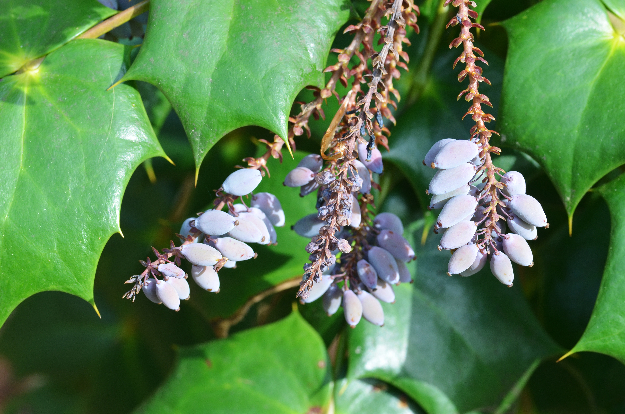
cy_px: 207
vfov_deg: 13.0
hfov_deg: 19.5
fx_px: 1819
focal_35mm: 105
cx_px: 312
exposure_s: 1/40
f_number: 8
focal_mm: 70
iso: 320
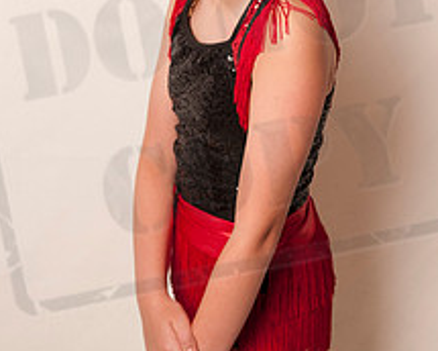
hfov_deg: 17.5
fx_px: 1426
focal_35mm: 110
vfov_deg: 14.0
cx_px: 235
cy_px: 84
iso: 100
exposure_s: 1/160
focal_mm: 56
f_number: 4
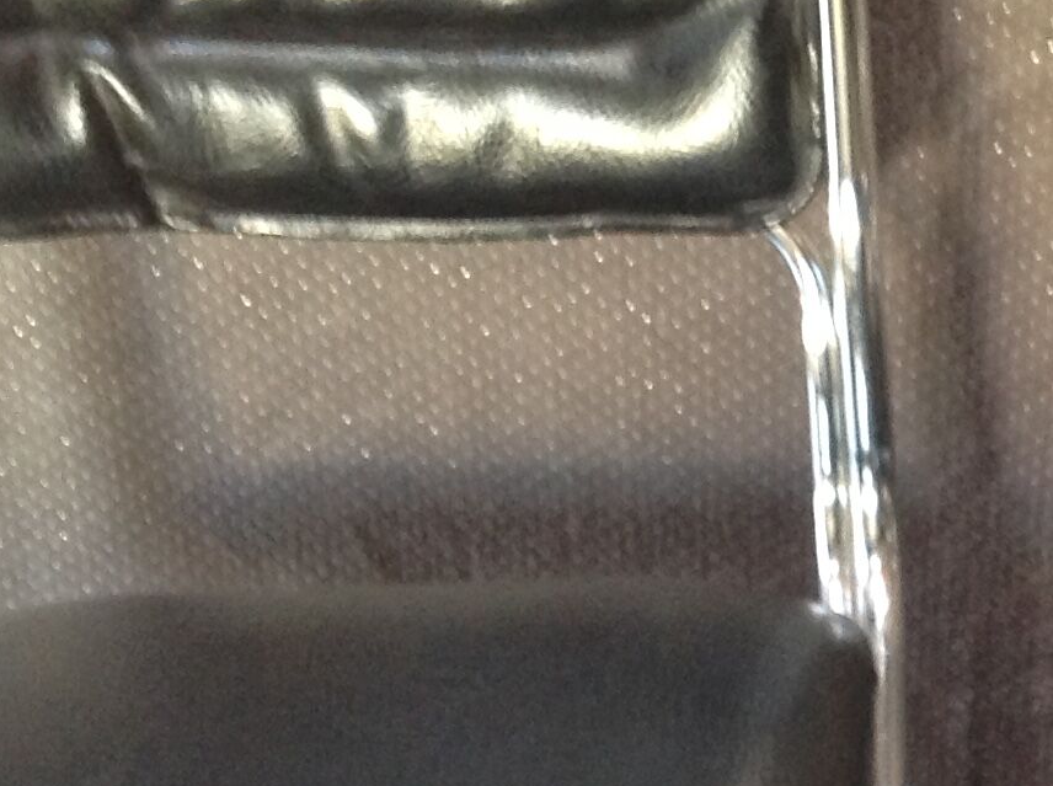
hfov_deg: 17.8
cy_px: 713
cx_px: 1213
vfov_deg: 13.8
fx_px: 3219
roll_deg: -0.5
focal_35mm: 106
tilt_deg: -25.8
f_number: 2.4
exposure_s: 1/15
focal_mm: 4.28
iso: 250
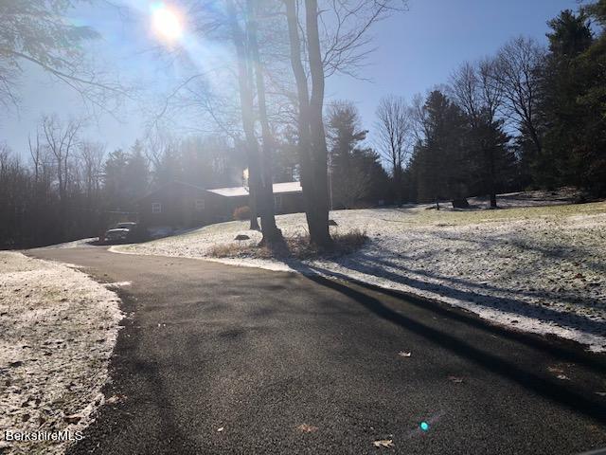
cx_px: 303
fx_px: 490
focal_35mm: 28
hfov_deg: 63.4
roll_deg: +4.0
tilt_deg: +4.8
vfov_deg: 49.7
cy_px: 228
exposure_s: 1/4367
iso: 25
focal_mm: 3.99
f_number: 1.8
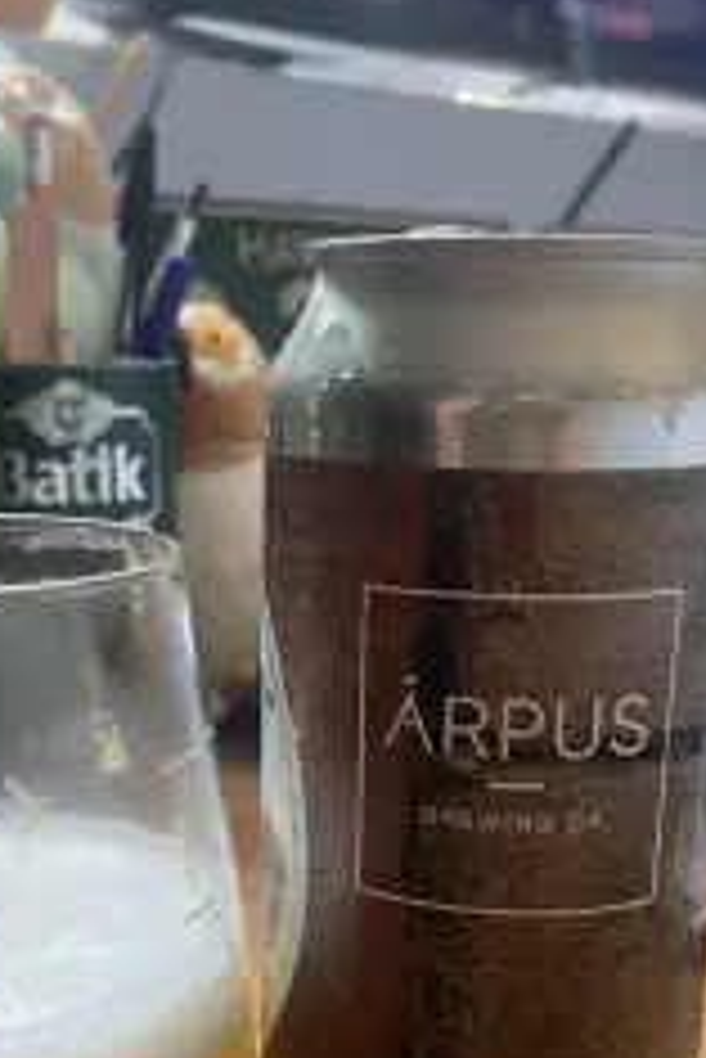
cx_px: 247
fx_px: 1351
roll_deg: -1.2
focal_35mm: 46
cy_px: 725
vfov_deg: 42.0
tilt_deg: -15.0
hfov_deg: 29.1
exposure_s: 1/60
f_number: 1.8
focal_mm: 4.25
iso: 250
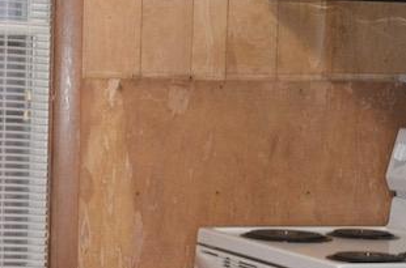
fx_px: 1395
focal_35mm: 124
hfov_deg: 15.4
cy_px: 183
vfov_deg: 11.0
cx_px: -193
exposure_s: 1/60
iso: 1600
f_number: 3.5
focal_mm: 20
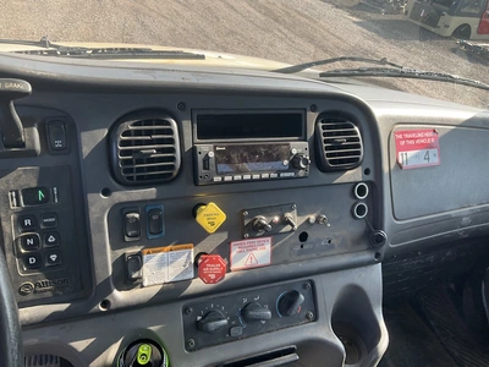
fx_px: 410
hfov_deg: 61.7
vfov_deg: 48.2
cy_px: 184
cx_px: 244
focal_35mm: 29
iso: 20
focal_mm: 3
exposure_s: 1/174
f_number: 1.8
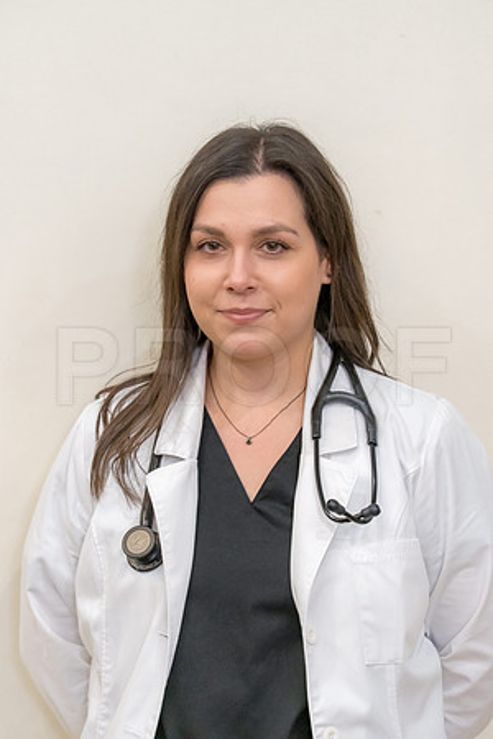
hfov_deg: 8.4
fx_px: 3369
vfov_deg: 12.5
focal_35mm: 164
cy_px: 370
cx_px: 246
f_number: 4
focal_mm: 164
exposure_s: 1/80
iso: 5000
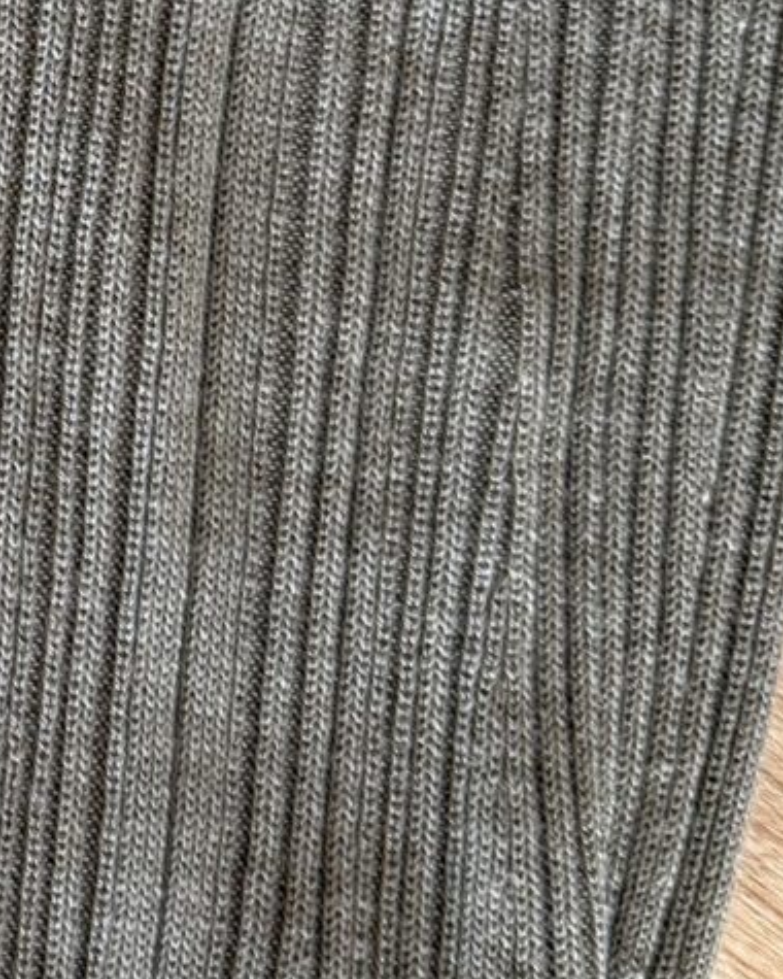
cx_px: -674
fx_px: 2926
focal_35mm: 101
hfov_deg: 13.5
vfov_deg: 18.4
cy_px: -68
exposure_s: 1/60
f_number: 1.78
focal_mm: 6.76
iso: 125
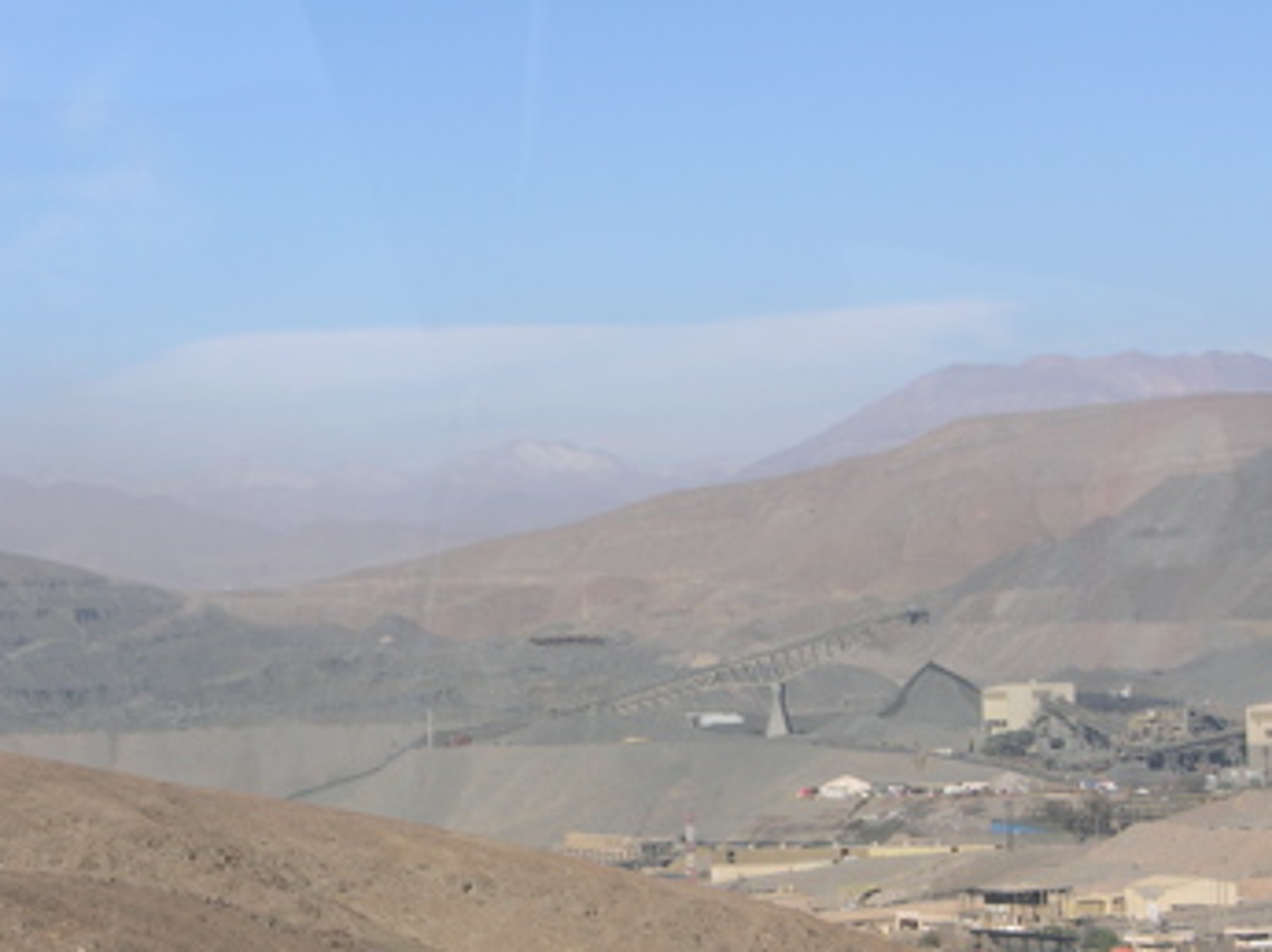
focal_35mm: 130
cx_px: 667
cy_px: 812
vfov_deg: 11.3
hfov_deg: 15.2
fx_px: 4772
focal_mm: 17.8
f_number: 4.7
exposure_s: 1/223
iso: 50
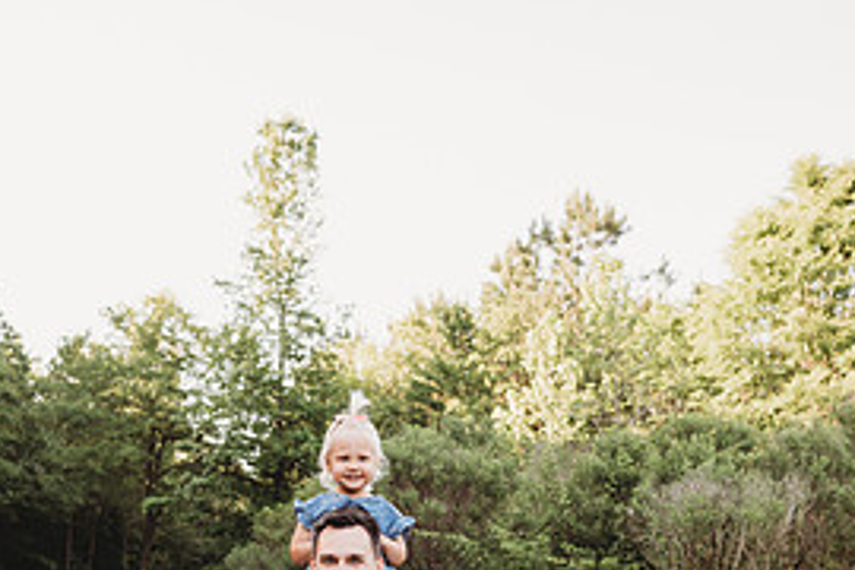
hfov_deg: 48.5
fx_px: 950
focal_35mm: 40
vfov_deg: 31.5
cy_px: 532
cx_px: 418
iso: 160
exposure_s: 1/250
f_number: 2.8
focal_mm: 24
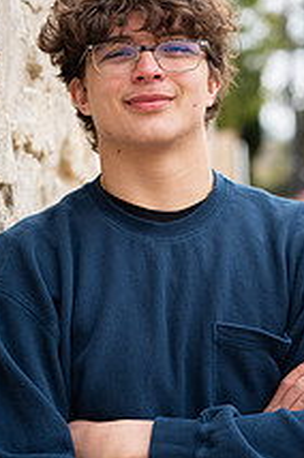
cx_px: 152
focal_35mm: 179
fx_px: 2275
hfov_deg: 7.6
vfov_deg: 11.5
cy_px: 152
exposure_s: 1/125
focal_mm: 85
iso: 50
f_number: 3.5
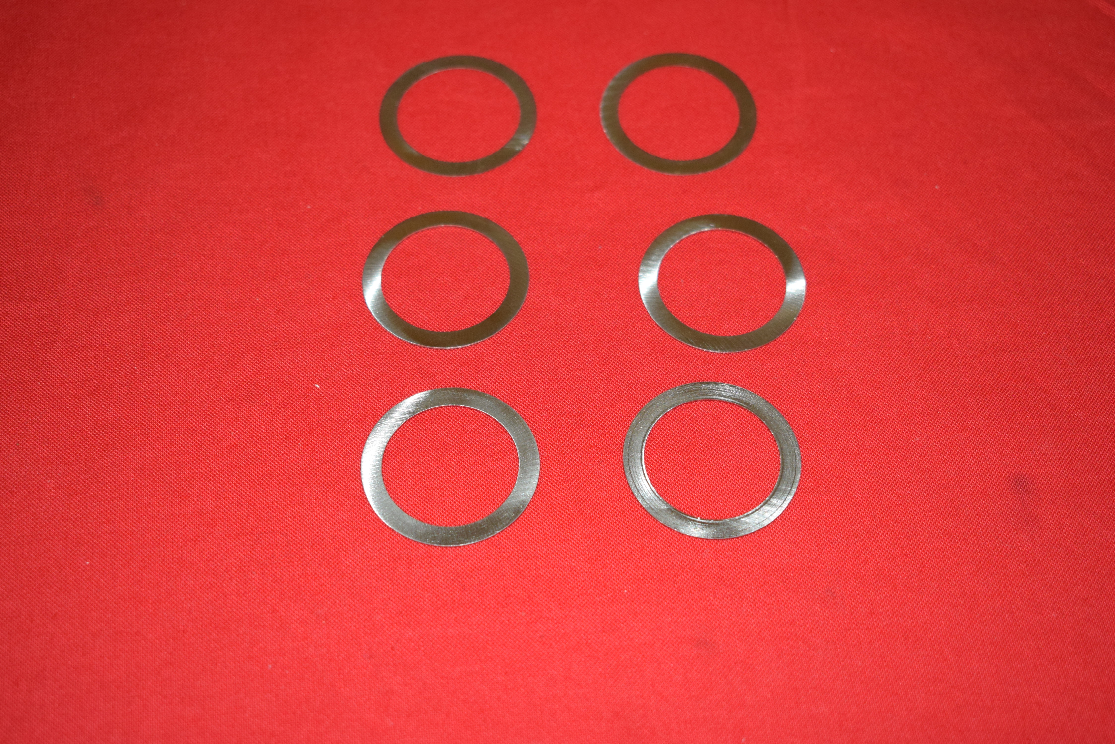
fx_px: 1673
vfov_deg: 25.1
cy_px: 372
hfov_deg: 36.9
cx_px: 558
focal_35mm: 54
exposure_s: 1/200
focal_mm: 36
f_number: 5
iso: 1250
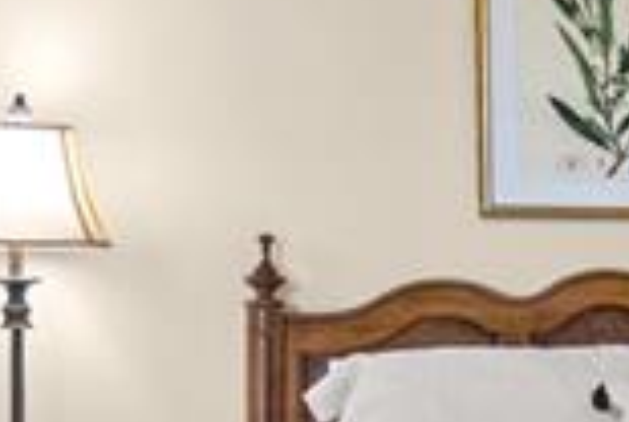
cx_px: 1461
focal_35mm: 99
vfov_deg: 13.9
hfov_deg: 14.5
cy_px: 221
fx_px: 1733
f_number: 3.5
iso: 200
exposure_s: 1/5
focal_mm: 10
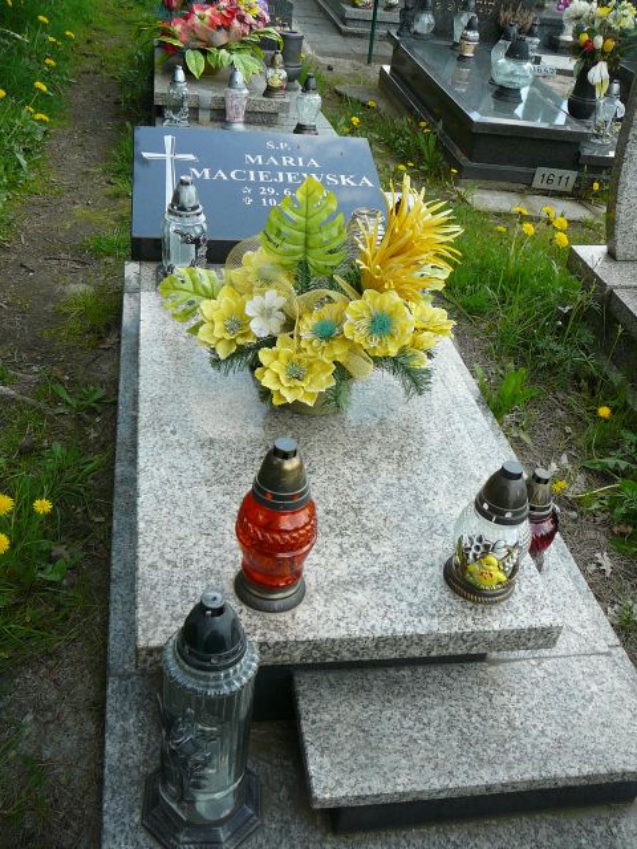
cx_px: 318
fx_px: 859
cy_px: 424
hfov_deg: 40.7
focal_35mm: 35
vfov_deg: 52.6
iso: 80
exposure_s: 1/200
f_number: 2.8
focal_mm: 5.2
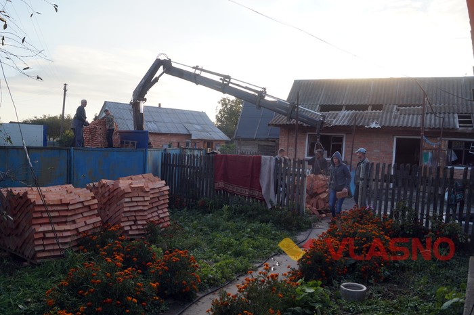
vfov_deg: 47.8
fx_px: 355
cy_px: 158
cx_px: 237
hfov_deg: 67.4
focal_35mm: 27
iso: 100
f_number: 6.3
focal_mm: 18
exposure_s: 1/160
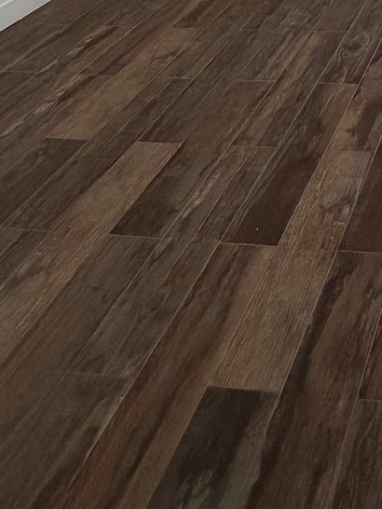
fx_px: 603
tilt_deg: -13.5
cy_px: -173
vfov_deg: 32.5
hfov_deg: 28.5
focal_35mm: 41
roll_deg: +1.6
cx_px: 503
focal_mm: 2.22
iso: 200
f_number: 2.2
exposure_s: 1/121
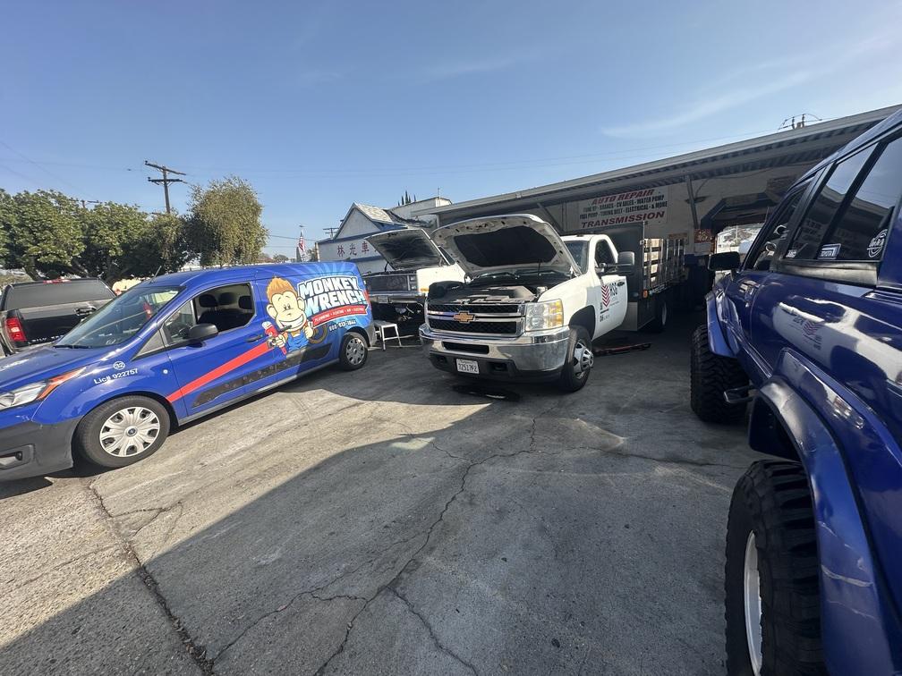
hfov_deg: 102.1
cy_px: 338
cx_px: 451
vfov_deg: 85.7
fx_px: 365
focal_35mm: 14
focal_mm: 2.22
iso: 50
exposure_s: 1/1014
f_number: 2.2
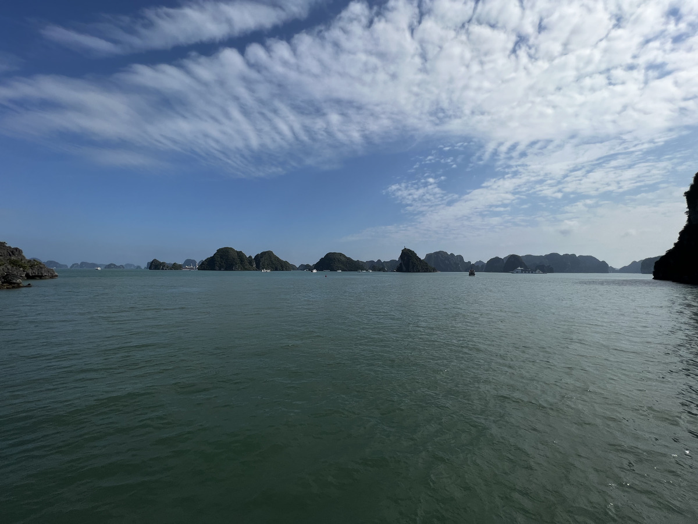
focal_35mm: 13
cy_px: 262
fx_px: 262
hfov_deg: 106.2
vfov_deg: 89.9
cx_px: 349
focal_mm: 1.57
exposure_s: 1/3125
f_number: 1.8
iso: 32
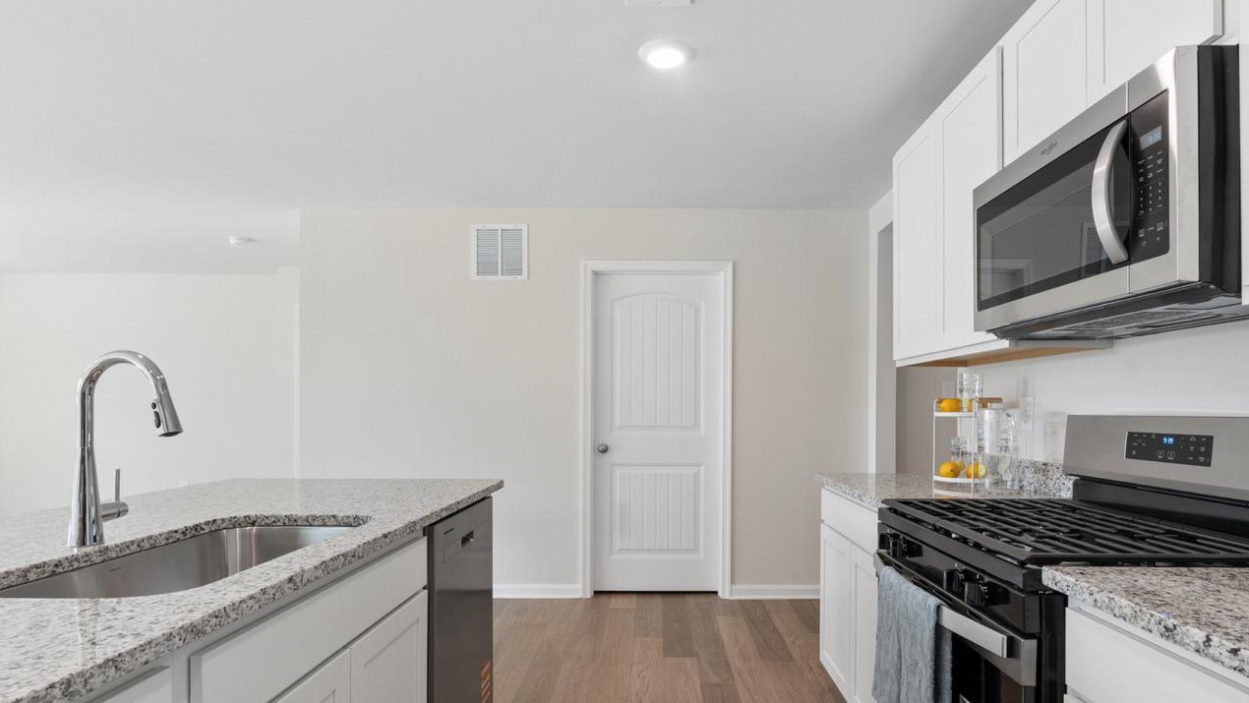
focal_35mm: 20
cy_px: 389
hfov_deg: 87.7
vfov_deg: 56.8
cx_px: 660
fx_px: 649
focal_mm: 11
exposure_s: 1/25
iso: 400
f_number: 8
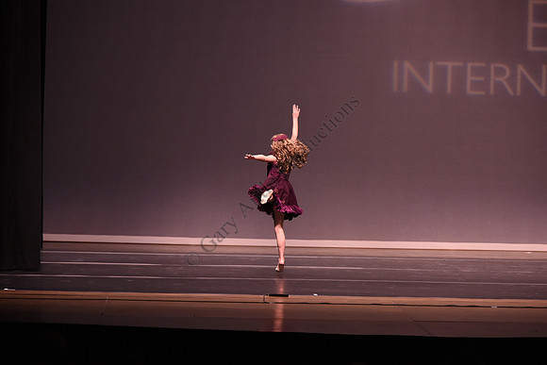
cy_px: 182
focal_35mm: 160
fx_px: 2432
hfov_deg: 12.8
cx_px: 274
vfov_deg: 8.6
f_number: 4
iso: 2000
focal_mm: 160
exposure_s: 1/250
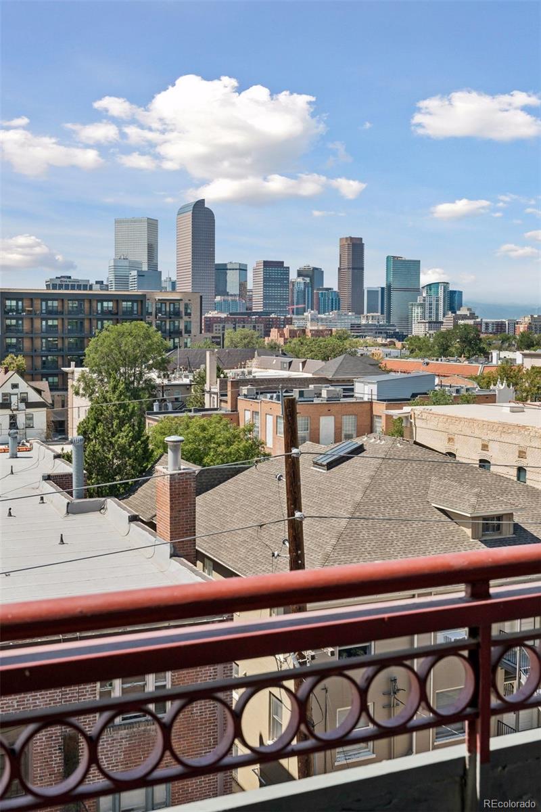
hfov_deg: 31.9
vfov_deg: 46.4
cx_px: 270
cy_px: 406
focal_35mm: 42
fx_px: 947
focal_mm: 42
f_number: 9
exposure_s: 1/800
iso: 400
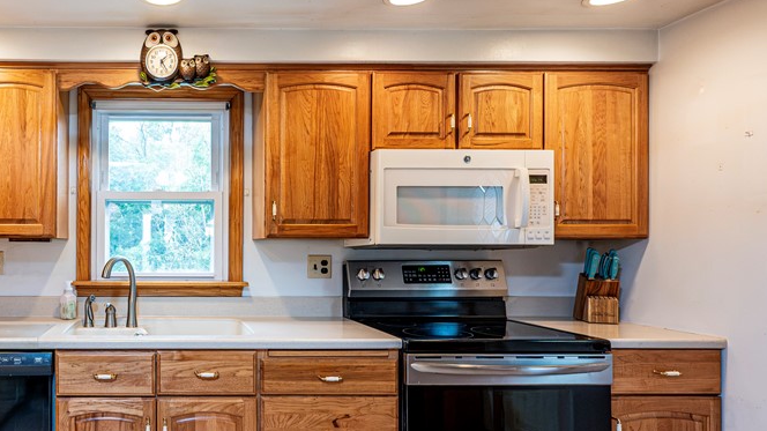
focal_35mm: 24
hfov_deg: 69.4
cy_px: 244
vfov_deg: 47.5
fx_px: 488
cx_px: 161
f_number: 8
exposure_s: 1/100
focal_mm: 14
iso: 2500
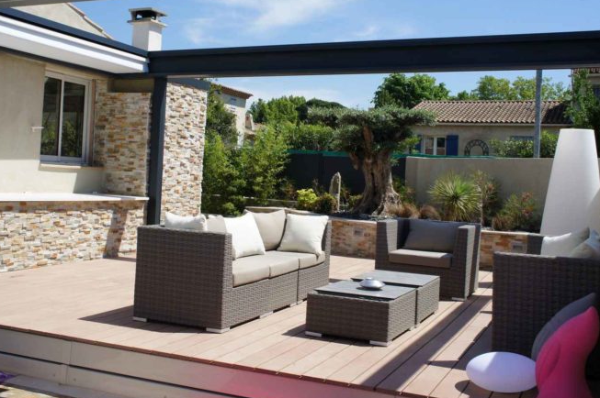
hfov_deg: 47.9
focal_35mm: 41
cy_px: 169
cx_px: 283
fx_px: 676
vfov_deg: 32.8
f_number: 11
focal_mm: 23
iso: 200
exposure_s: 1/250
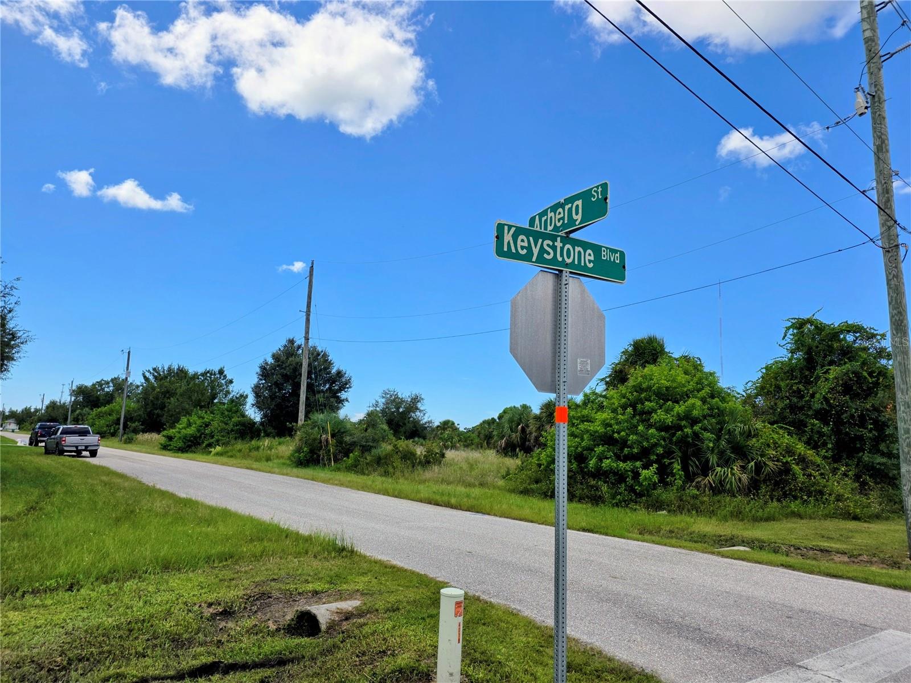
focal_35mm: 23
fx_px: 605
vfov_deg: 58.9
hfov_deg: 73.9
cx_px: 456
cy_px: 342
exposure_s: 1/6355
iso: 80
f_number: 1.7
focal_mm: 6.25
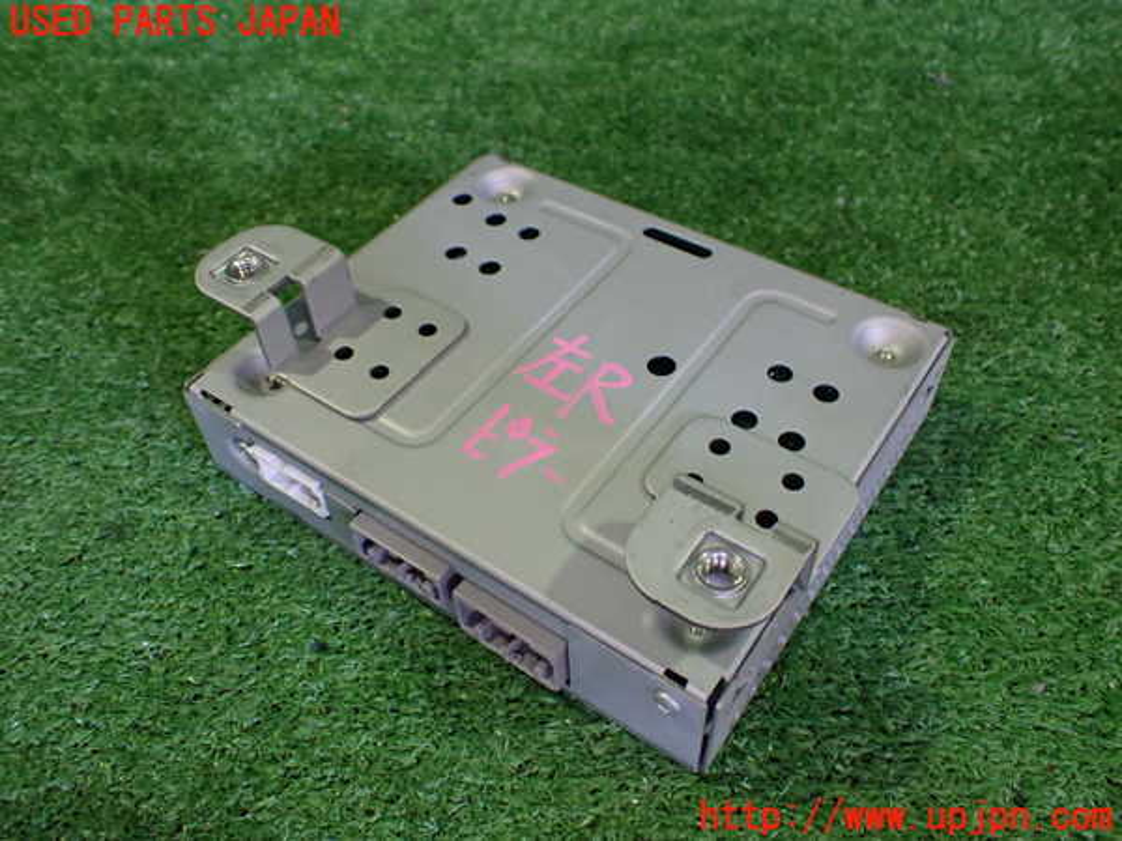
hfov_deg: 60.0
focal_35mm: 30
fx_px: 972
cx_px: 561
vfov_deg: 46.8
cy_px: 420
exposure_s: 1/80
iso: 800
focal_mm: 5.4
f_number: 2.3
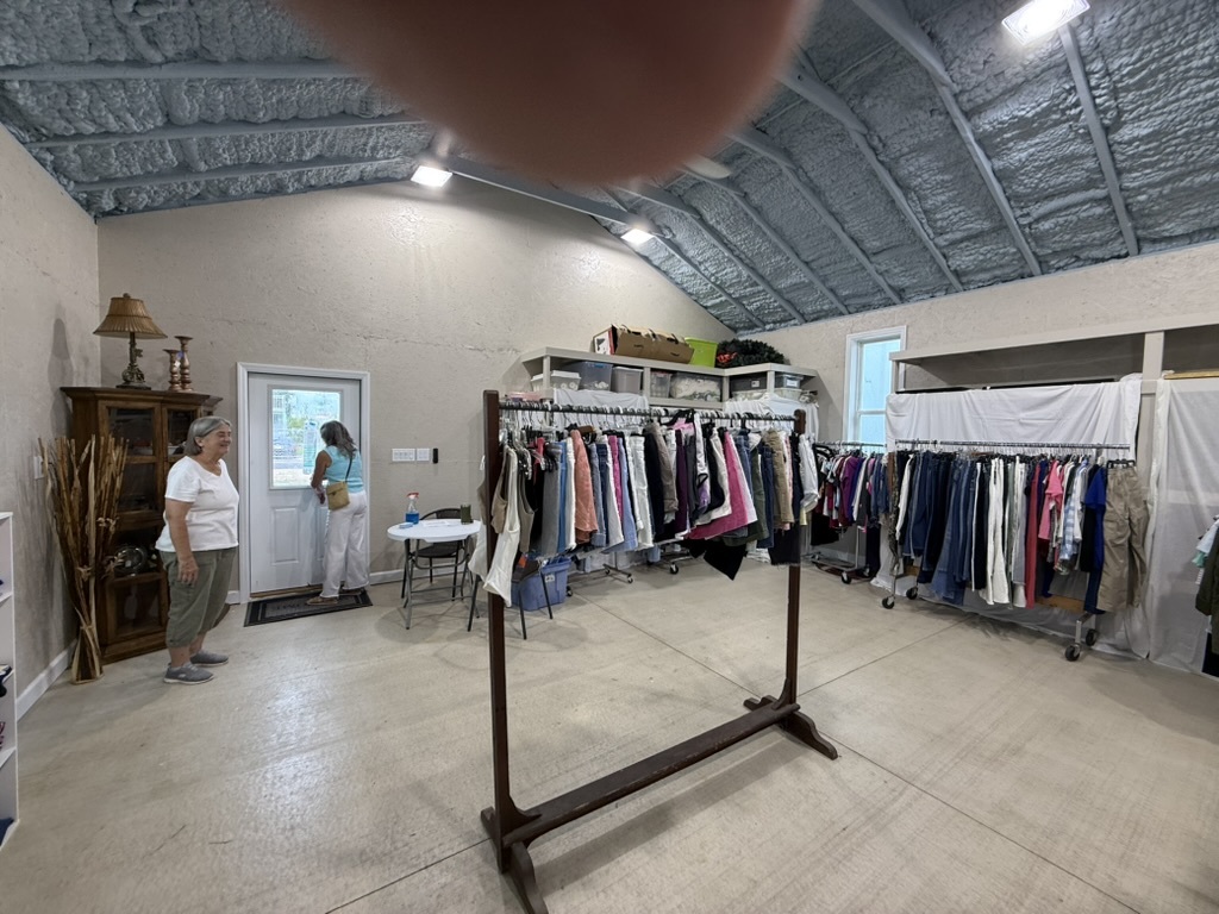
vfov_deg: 85.7
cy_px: 457
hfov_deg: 102.1
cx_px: 610
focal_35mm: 14
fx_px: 493
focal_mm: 2.22
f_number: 2.2
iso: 80
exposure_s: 1/120
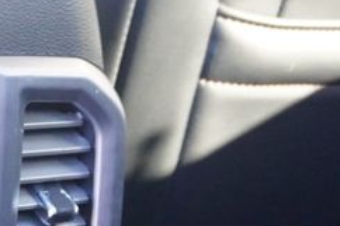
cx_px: -183
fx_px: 1199
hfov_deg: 14.9
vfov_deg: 10.6
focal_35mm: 127
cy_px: 265
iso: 3200
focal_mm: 20
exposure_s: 1/160
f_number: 4
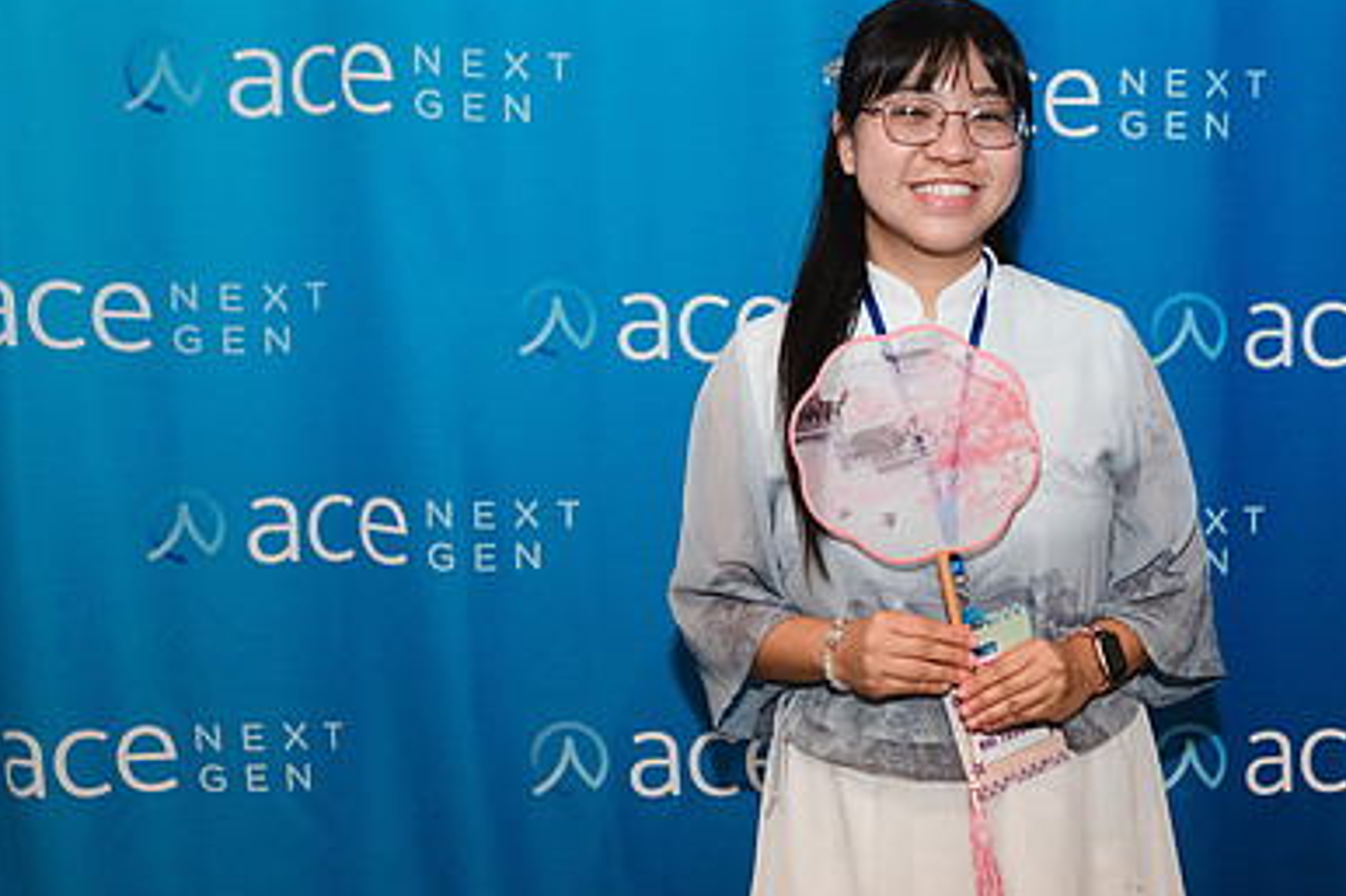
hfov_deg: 37.1
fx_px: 1981
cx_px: 921
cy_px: 432
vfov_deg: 25.5
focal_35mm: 53
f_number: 3.5
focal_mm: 35
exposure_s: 1/200
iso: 3200
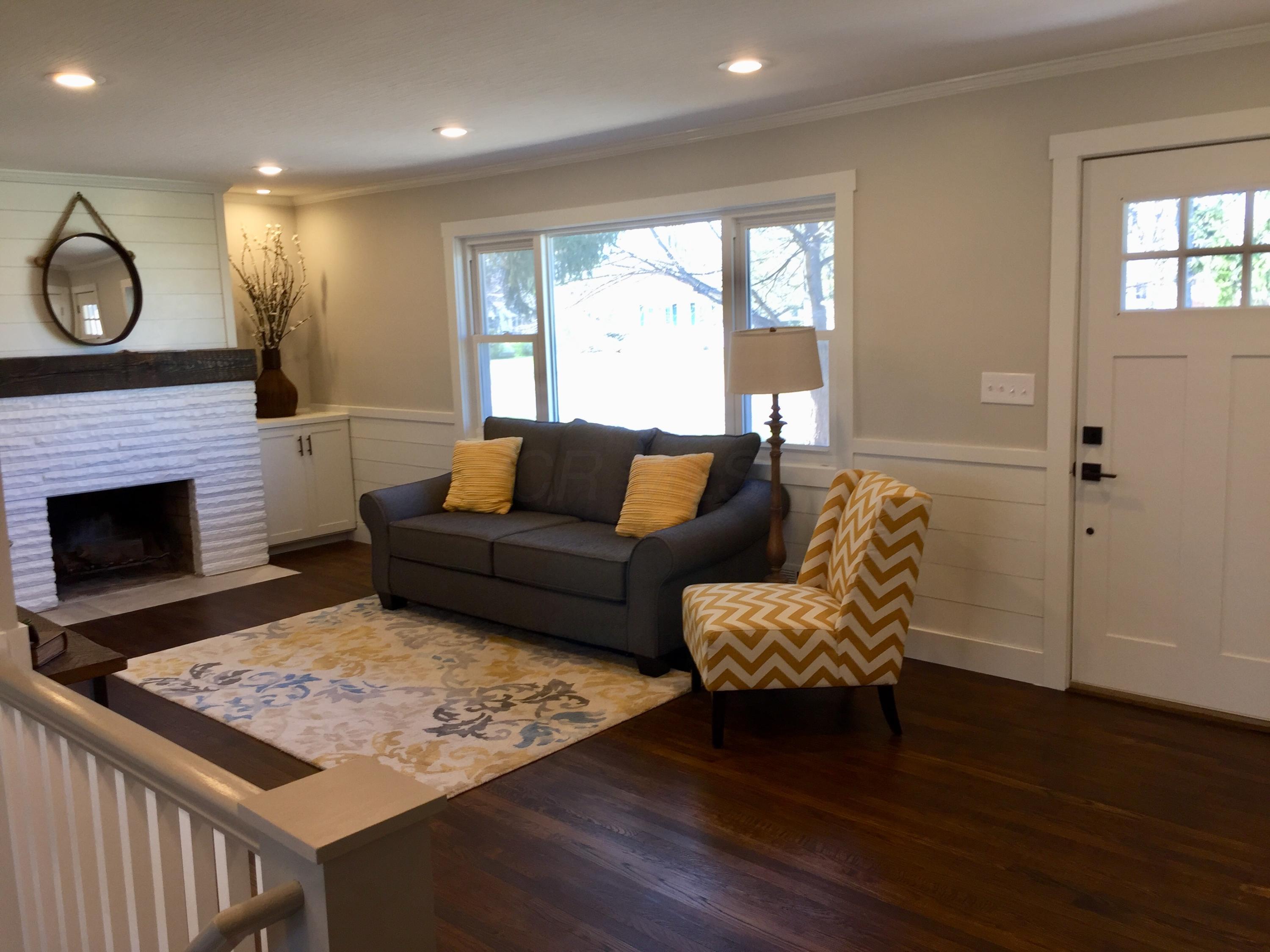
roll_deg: +1.1
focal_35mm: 29
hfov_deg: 61.7
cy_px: 476
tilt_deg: -6.7
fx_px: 1064
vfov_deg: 48.2
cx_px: 635
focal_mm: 4.15
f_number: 2.2
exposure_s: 1/40
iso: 32
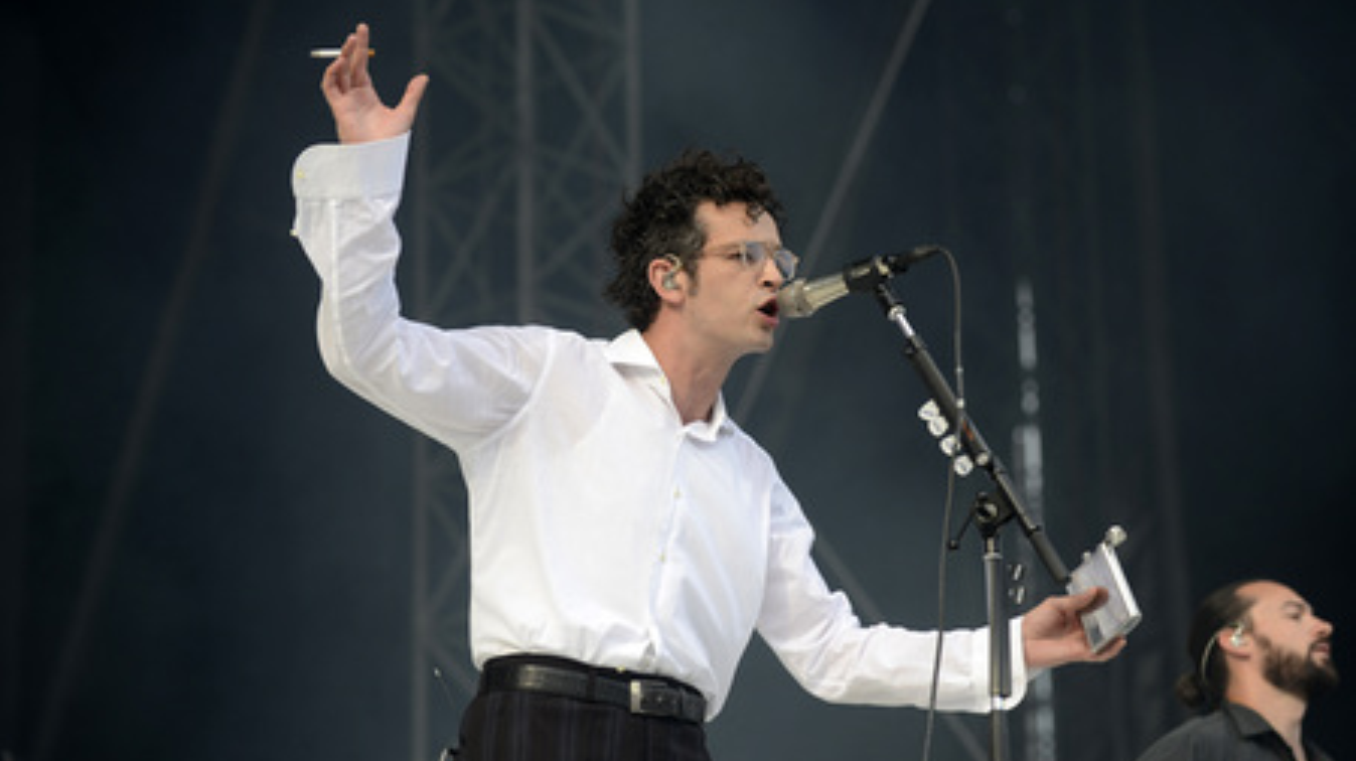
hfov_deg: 17.6
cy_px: 438
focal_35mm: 122
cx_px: 678
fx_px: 4384
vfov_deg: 9.9
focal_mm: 116
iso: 160
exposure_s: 1/500
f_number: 4
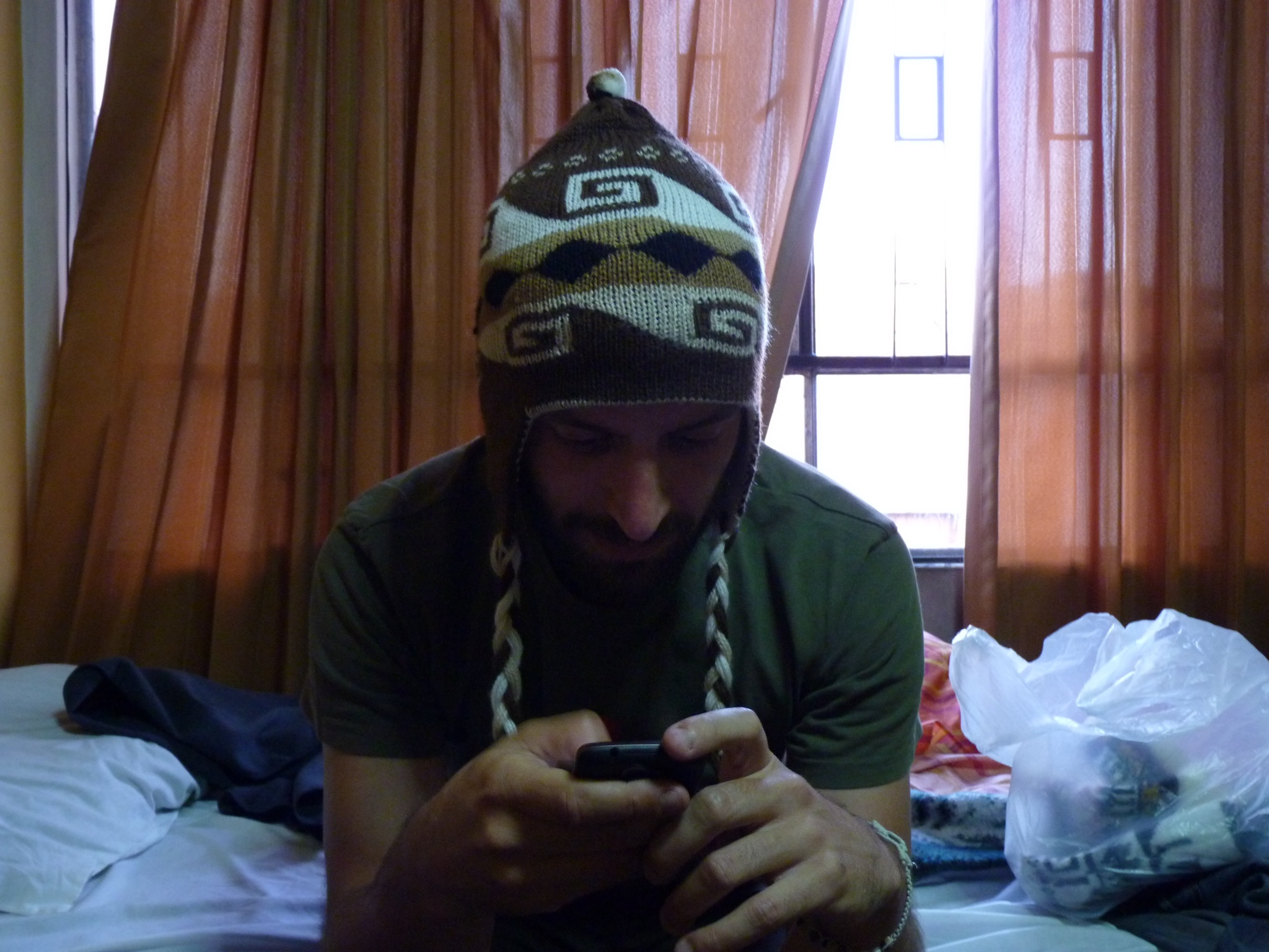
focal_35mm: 34
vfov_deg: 41.8
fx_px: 1246
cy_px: 476
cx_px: 634
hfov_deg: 54.0
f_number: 3
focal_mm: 6
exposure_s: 1/8
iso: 400
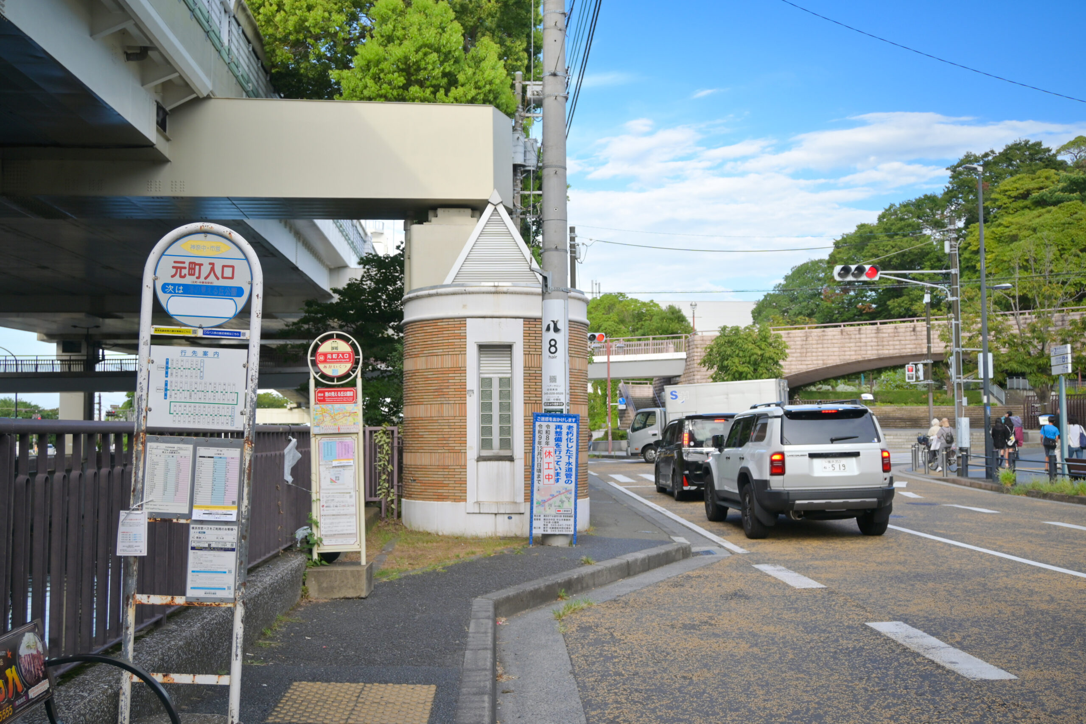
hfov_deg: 53.1
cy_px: 362
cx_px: 543
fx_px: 1086
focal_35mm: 36
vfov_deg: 36.9
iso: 100
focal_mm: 24
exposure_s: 1/400
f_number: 4.2
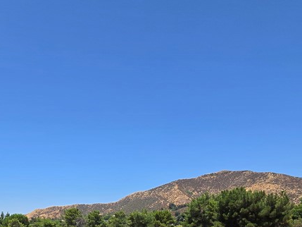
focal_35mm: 31
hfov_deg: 55.6
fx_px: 271
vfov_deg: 39.2
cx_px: 77
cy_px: 235
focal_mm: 2.2
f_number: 2.2
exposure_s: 1/2593
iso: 50
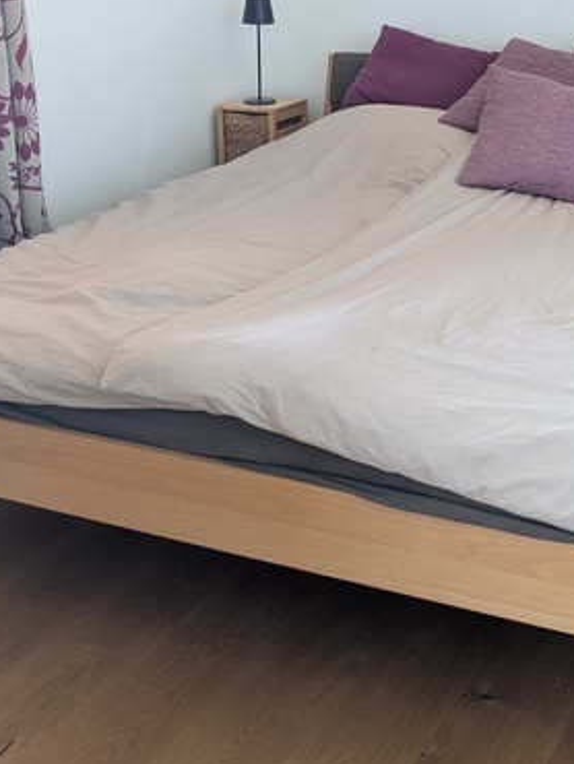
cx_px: 438
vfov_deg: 33.3
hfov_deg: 25.8
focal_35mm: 56
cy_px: 149
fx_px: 1237
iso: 119
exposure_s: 1/25
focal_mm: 4.38
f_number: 1.73
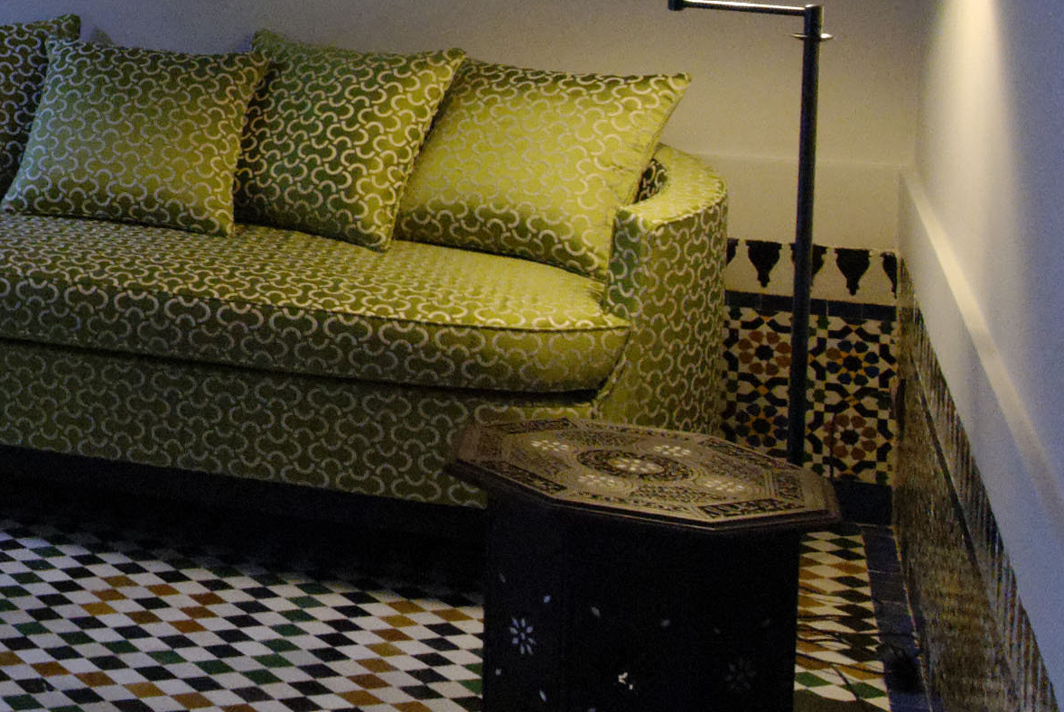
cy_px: -68
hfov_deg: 22.6
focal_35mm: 69
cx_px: -618
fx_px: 2042
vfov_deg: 19.0
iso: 1000
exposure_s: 1/15
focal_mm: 14
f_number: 8
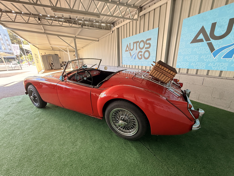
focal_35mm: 14
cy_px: 88
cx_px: 117
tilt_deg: -17.5
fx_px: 95
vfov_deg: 85.7
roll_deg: +1.6
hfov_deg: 102.1
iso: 160
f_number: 2.2
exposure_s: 1/99
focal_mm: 2.22
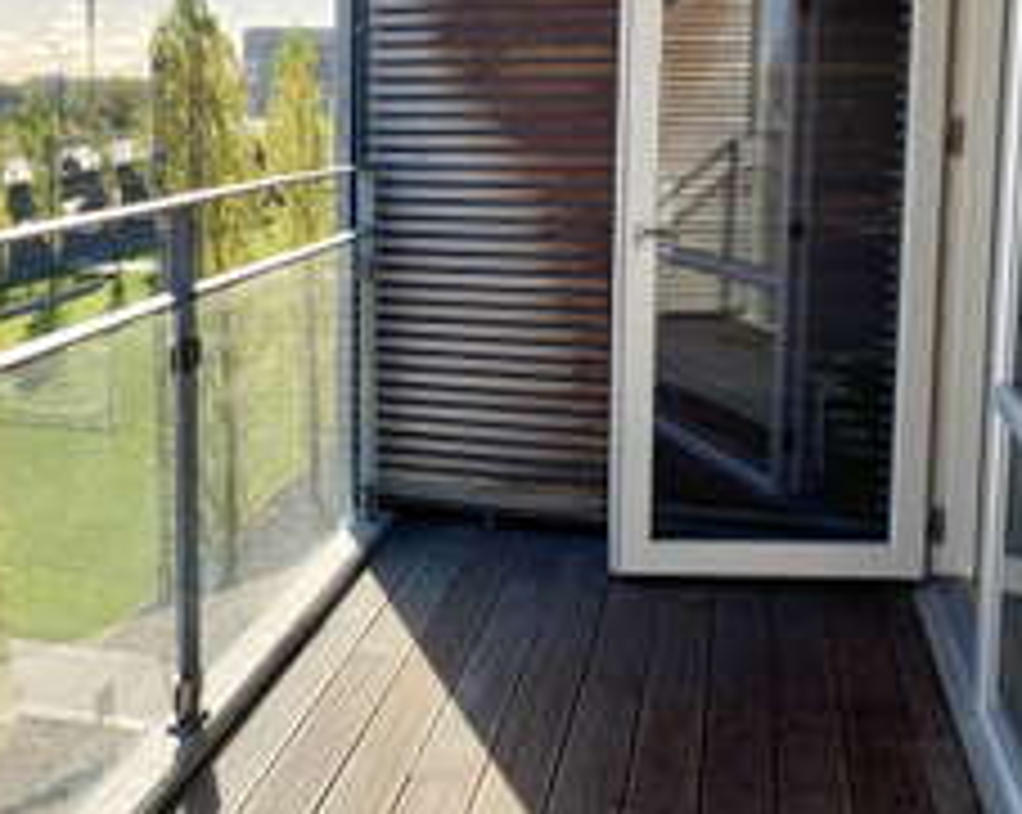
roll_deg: -0.9
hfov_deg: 40.4
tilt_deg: -7.7
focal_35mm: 45
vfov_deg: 33.0
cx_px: 295
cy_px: 261
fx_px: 1359
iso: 20
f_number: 1.8
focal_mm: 3.99
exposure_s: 1/1946
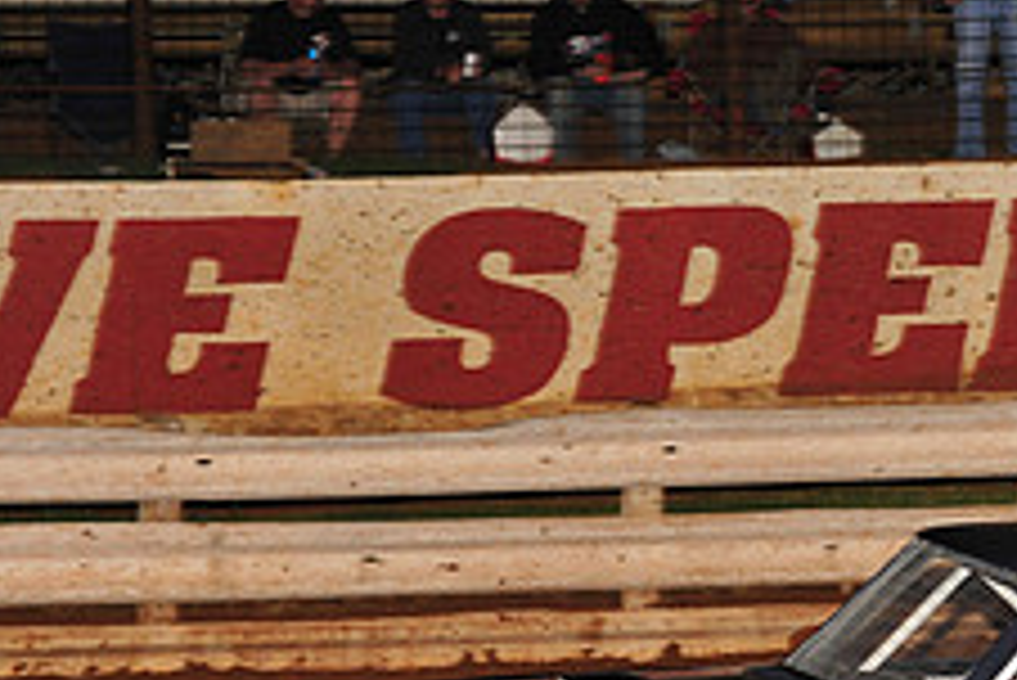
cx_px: 1116
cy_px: 680
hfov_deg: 7.6
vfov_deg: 5.1
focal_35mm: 269
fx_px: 7604
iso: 800
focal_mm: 105
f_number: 6.3
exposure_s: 1/250
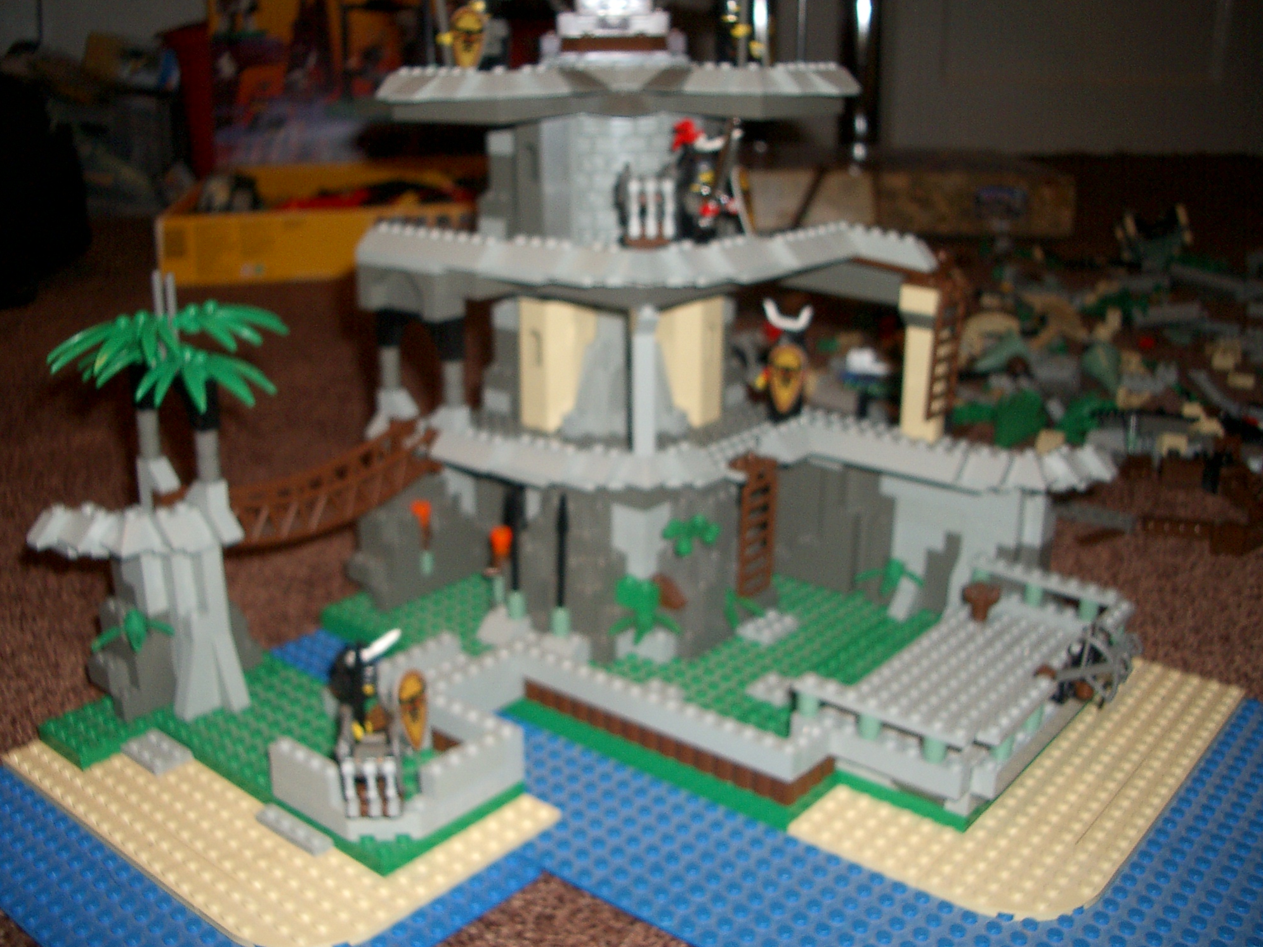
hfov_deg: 51.4
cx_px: 616
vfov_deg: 39.7
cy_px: 484
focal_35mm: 36
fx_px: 1313
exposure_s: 1/40
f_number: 2.6
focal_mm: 5.8
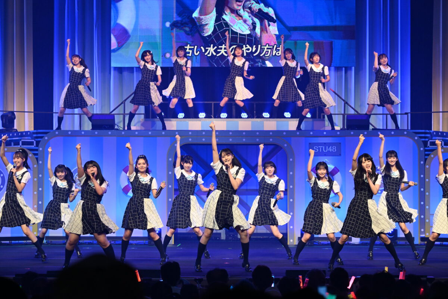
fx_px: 1244
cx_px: 224
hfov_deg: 20.4
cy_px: 150
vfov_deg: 13.7
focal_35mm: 100
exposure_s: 1/640
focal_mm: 100
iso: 3200
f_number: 6.3
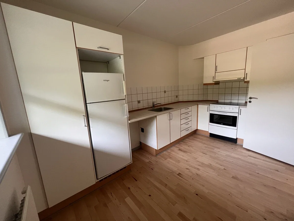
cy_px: 110
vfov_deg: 89.9
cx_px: 147
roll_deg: +3.3
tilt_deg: -9.8
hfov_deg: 106.2
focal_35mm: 13
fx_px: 110
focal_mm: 1.57
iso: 320
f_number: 1.8
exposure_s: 1/60
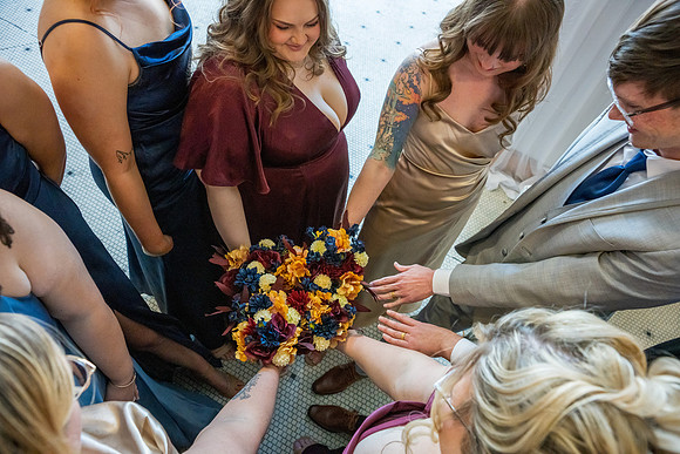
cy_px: 227
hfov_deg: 73.7
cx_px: 340
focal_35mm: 24
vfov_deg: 53.2
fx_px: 453
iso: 8000
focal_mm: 24
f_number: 5
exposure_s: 1/160
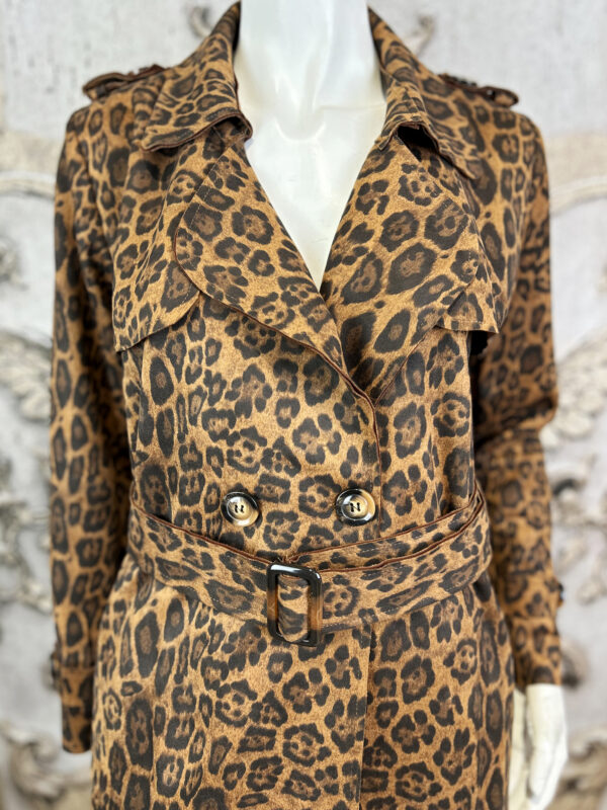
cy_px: 405
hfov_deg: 53.1
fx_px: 608
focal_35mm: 26
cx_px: 304
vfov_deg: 67.3
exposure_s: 1/50
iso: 80
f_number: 1.5
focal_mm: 5.7
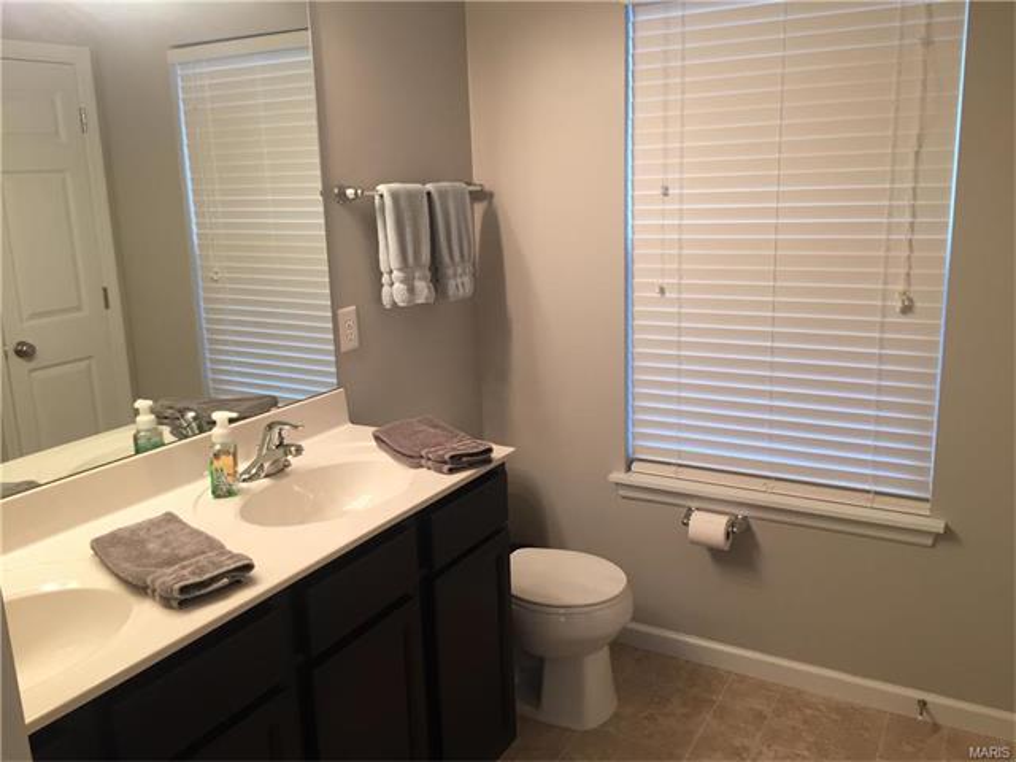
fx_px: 851
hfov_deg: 61.7
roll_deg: +2.1
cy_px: 381
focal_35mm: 29
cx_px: 508
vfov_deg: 48.2
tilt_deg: -12.2
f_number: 2.2
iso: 64
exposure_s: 1/30
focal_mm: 4.15
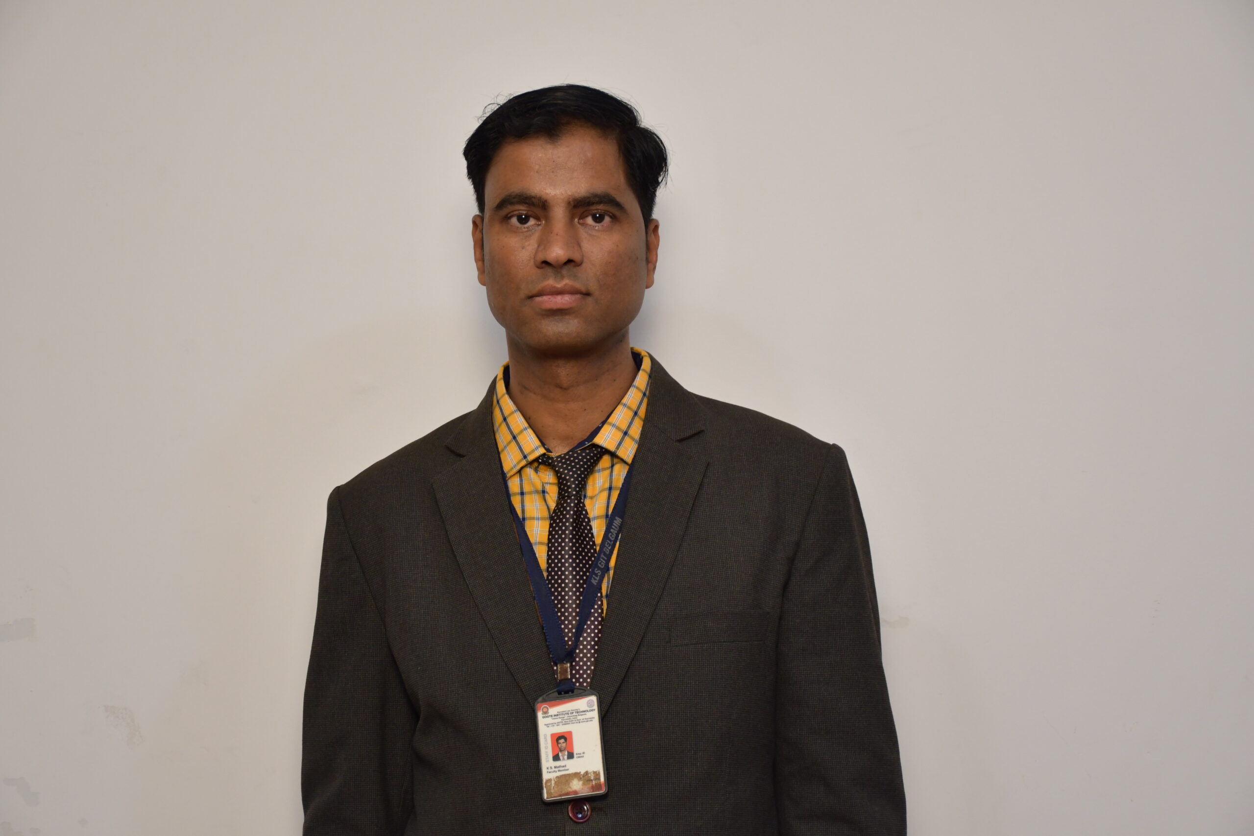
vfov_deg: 18.2
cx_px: 627
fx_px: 2612
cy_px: 418
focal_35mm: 75
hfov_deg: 27.0
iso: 1250
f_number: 4.8
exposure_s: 1/125
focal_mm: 50
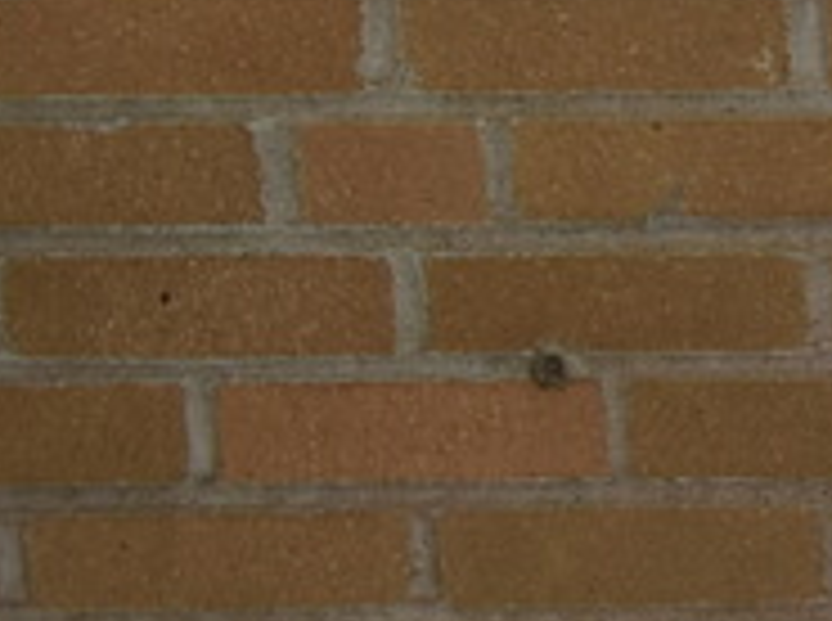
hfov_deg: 10.1
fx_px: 3838
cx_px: 2267
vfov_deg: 9.0
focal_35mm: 160
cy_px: -371
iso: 360
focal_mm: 20
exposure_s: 1/200
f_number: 5
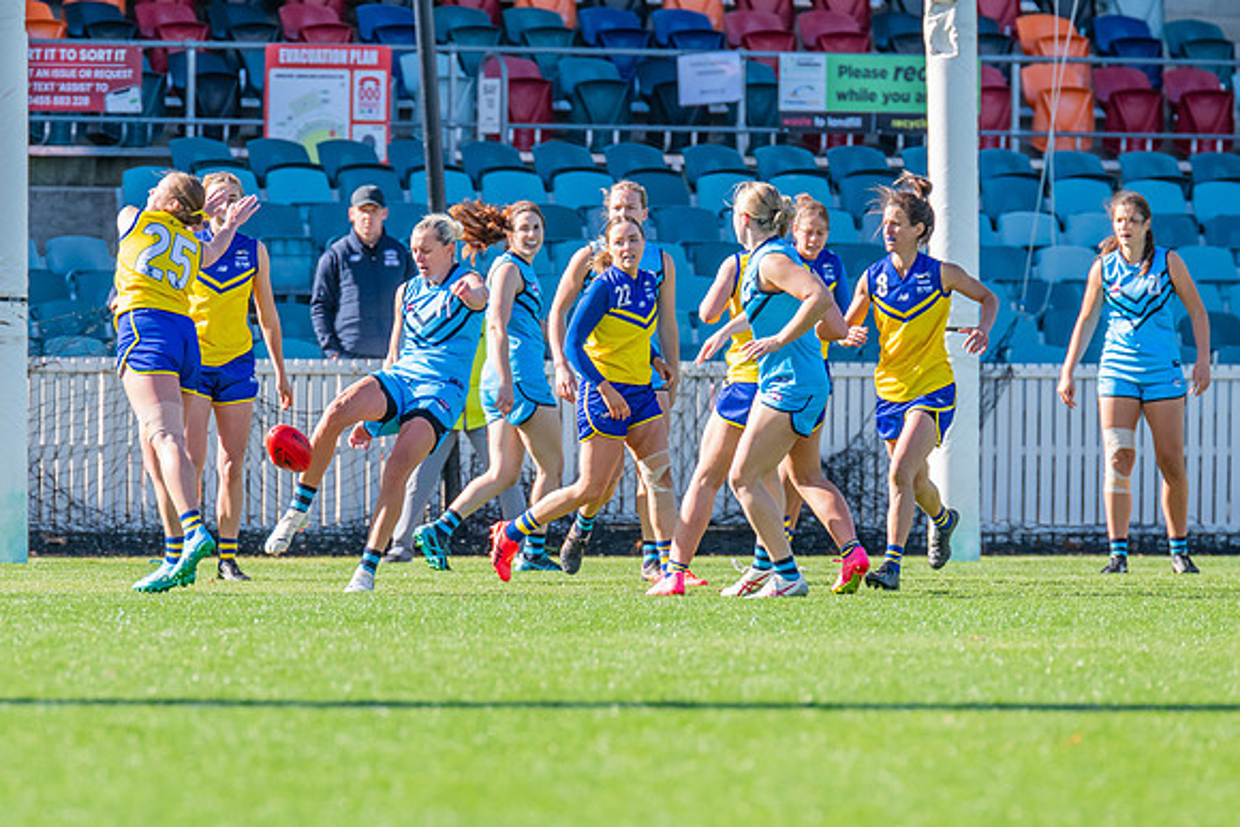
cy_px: 310
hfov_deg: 3.3
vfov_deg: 2.2
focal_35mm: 620
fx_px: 21369
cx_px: 433
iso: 800
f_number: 7.1
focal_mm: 420
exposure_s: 1/1250
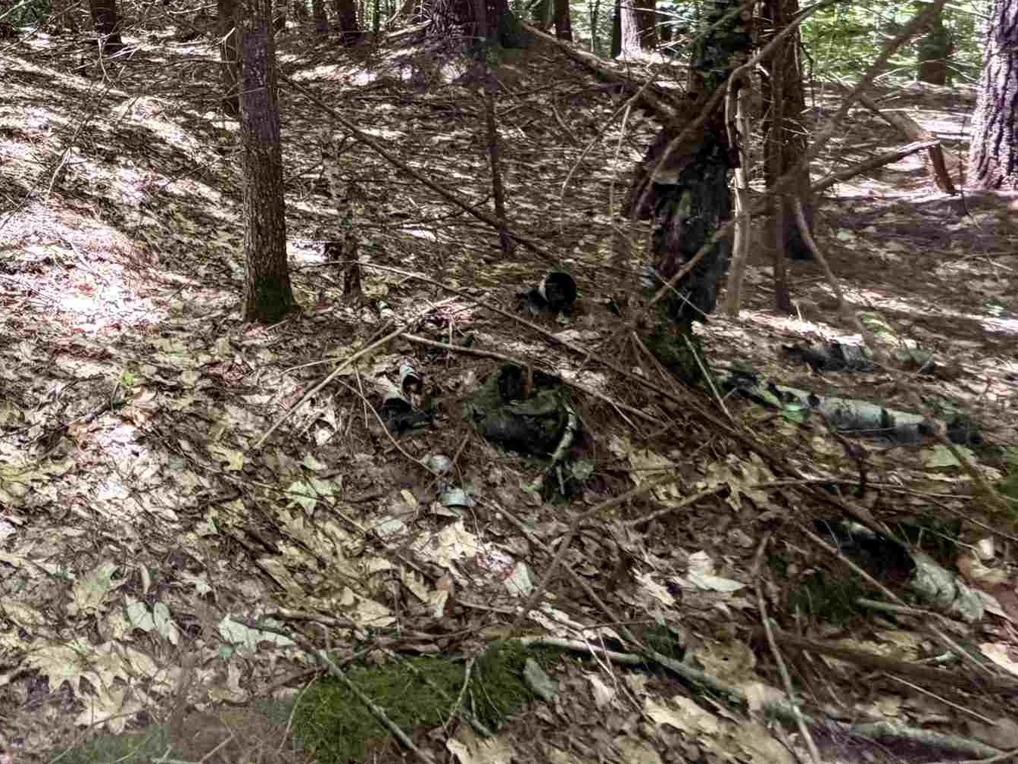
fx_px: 941
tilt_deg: -4.4
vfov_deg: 39.0
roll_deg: +0.8
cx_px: -60
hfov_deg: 45.2
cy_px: -3
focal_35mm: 32
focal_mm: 2.22
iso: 250
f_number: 2.2
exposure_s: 1/121
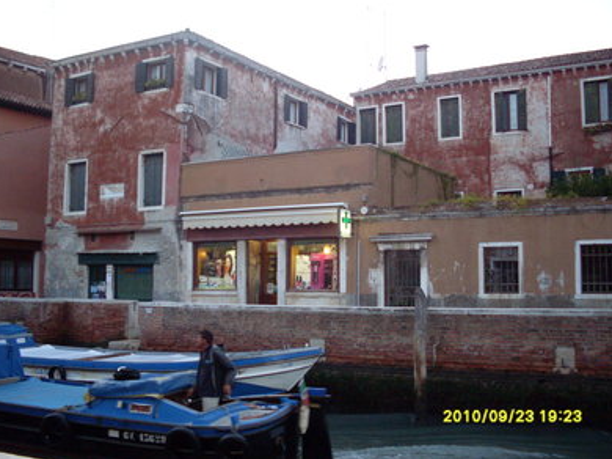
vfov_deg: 36.8
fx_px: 689
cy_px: 226
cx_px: 306
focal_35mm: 39
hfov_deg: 47.9
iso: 240
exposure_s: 1/45
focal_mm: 6.3
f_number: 2.8
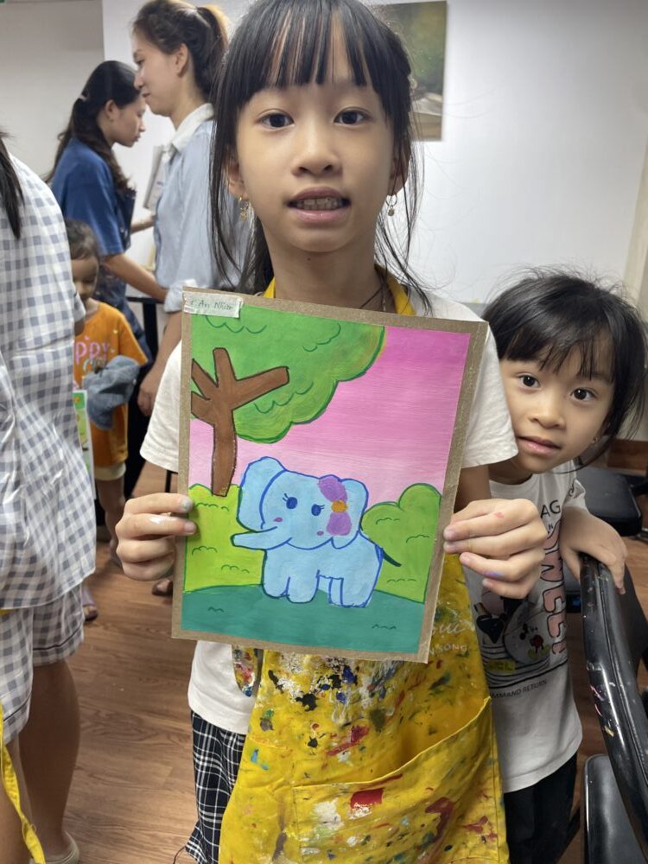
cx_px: 324
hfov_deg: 53.1
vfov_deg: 67.3
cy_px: 432
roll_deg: -1.7
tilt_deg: -18.5
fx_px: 649
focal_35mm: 26
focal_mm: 4.2
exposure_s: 1/100
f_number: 1.6
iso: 100
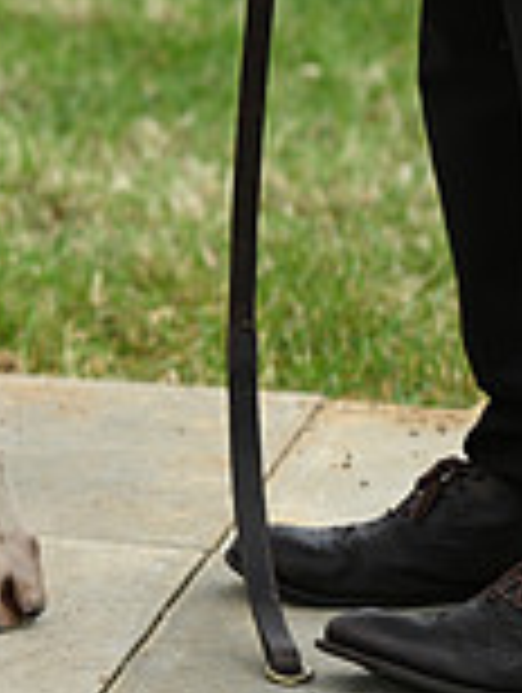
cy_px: -88
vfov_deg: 4.2
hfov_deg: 3.1
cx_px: -742
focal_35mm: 470
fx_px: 9424
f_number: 4.5
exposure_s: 1/1000
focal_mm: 130
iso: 160
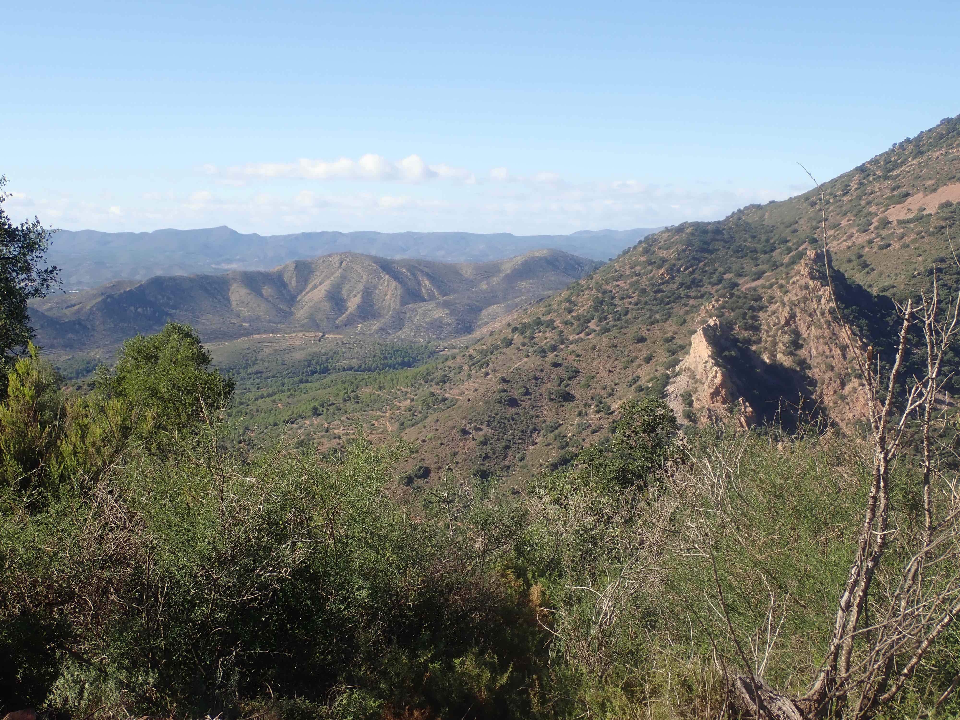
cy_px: 360
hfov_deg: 43.9
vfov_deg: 33.6
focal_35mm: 43
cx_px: 480
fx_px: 1193
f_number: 4
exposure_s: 1/400
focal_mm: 7.86
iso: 100
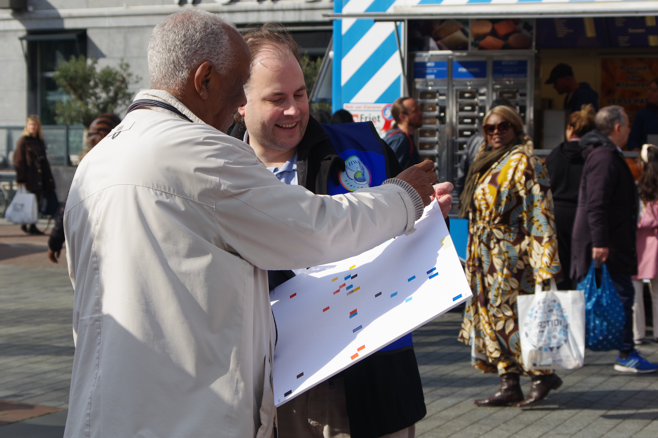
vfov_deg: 18.2
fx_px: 1371
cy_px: 219
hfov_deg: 27.0
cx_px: 329
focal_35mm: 75
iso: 200
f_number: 8
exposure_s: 1/500
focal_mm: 50
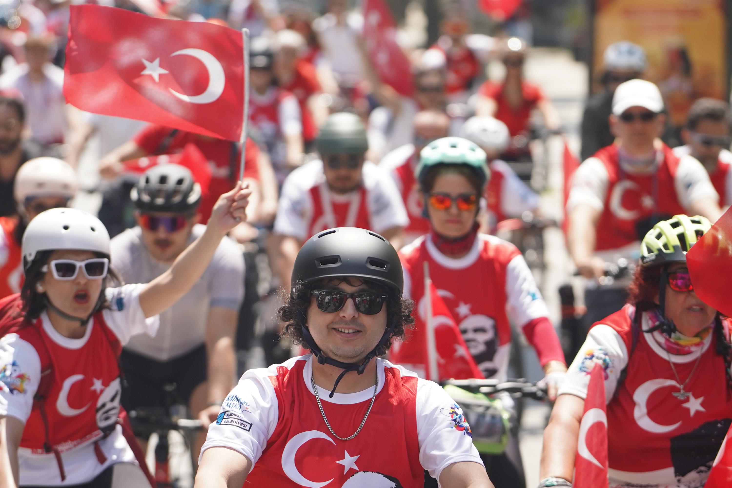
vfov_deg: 5.7
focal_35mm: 241
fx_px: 4900
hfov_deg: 8.5
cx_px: 366
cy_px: 244
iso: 800
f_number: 4
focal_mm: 161
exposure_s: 1/3200
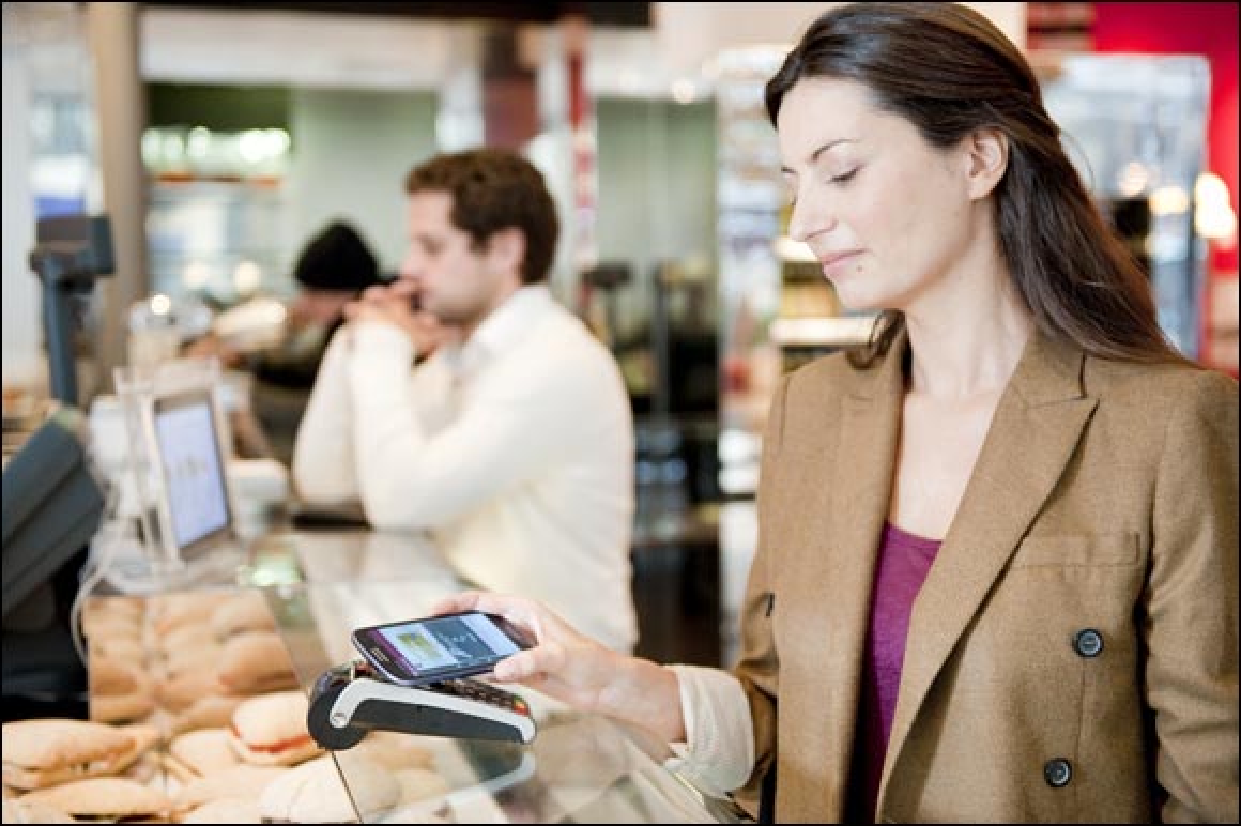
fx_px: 1723
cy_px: 413
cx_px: 620
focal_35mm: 50
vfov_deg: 27.0
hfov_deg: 39.6
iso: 1600
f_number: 2.8
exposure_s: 1/100
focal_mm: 50
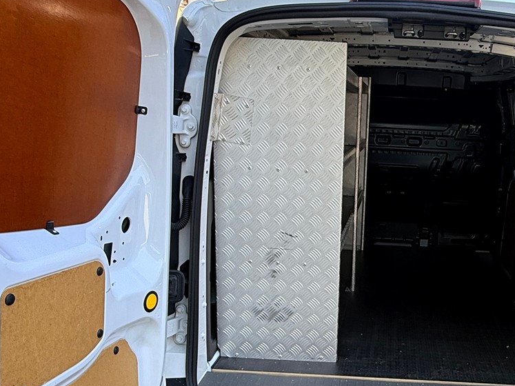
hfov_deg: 49.3
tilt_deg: -14.4
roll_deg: -2.4
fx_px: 536
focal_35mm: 36
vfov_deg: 39.4
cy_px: 239
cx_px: 385
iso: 64
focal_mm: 2.22
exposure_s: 1/112
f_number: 2.2
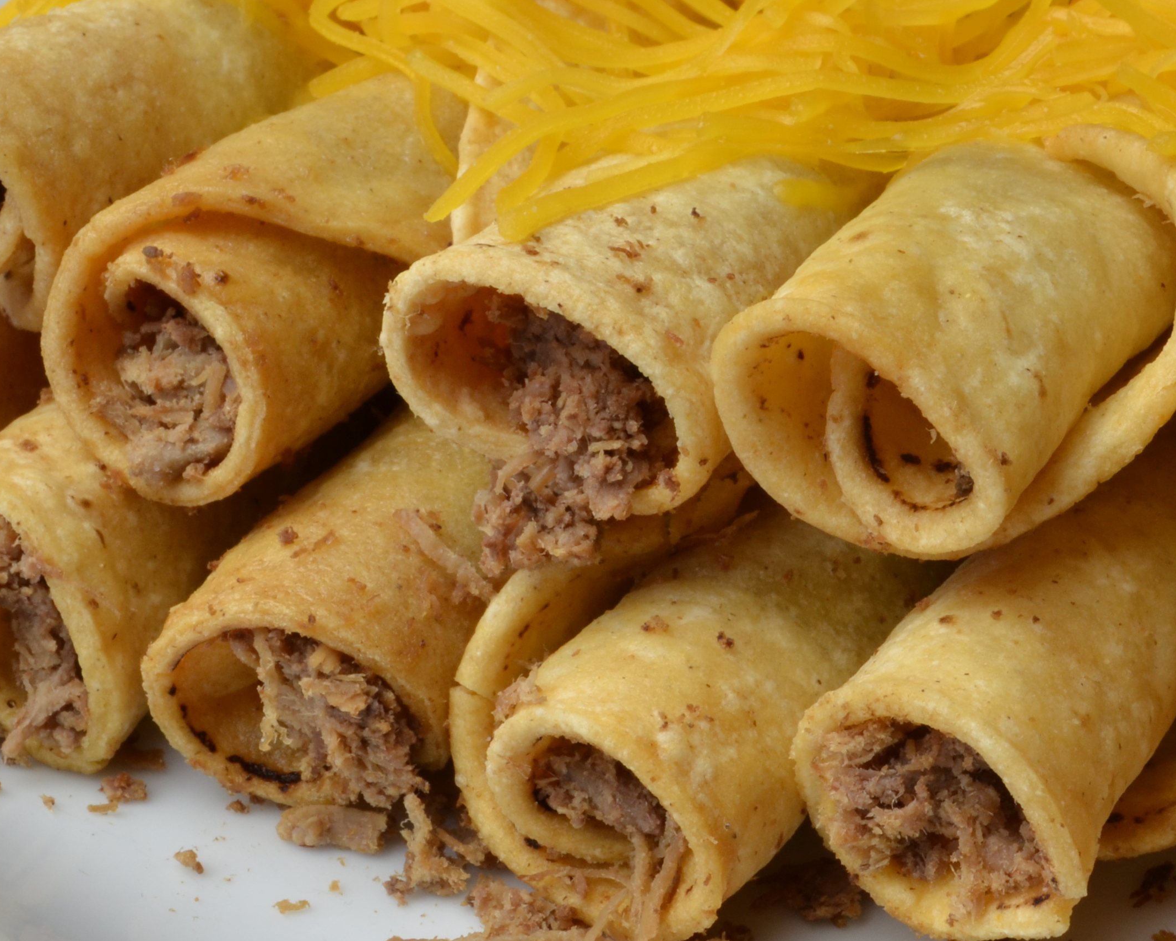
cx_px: 936
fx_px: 2750
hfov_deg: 23.8
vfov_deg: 19.4
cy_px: 467
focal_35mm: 79
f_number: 20
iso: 200
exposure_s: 1/6
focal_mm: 26
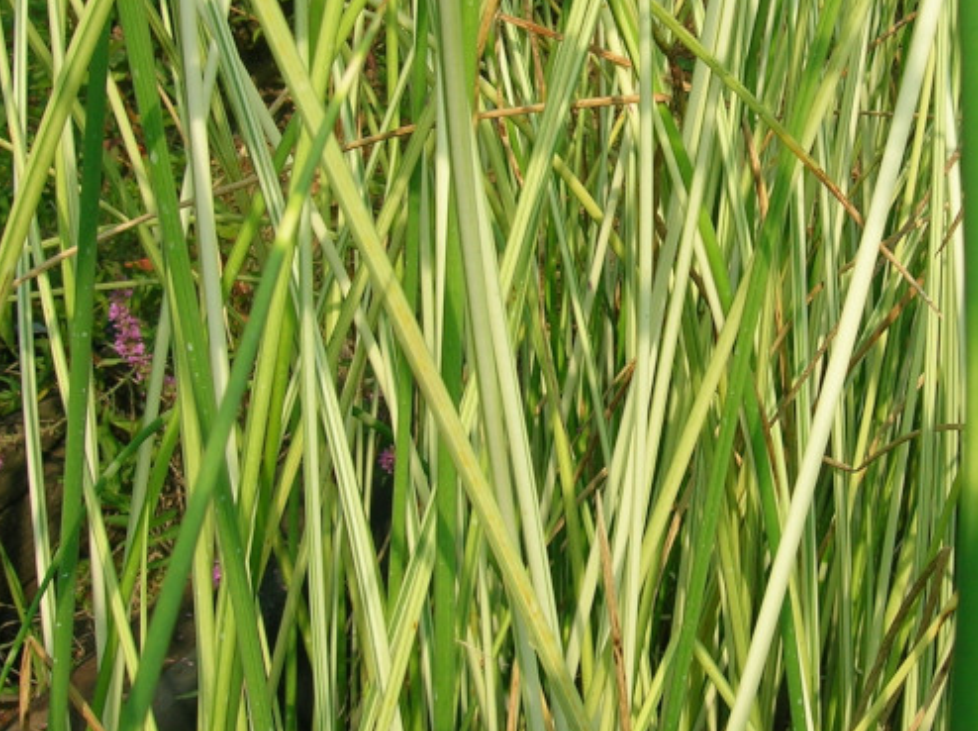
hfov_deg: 30.9
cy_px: 231
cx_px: 691
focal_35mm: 62
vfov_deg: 23.5
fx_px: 1749
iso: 50
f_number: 4.9
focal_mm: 5.7
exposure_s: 1/320
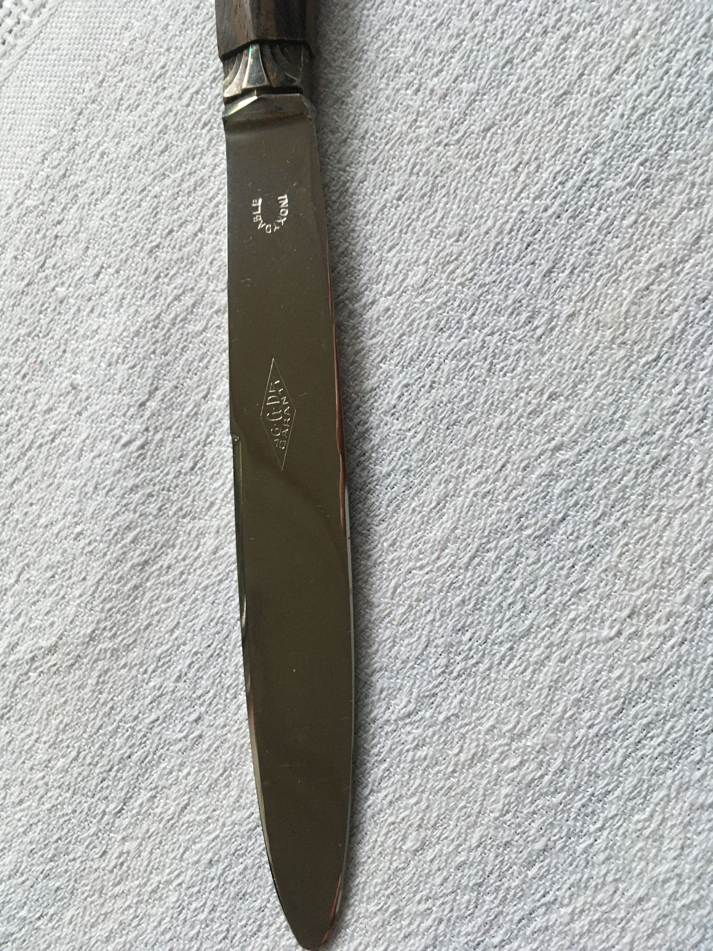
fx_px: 796
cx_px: 356
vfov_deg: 61.7
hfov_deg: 48.2
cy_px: 476
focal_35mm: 29
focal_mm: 4.15
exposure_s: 1/33
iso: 160
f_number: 2.2
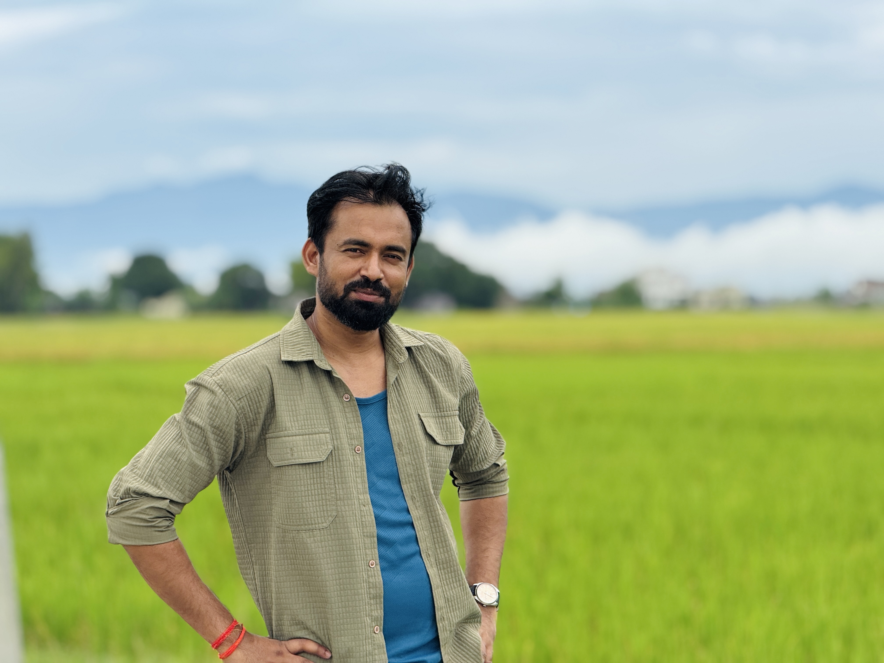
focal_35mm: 120
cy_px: 332
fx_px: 3064
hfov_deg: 16.4
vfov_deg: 12.3
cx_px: 442
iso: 50
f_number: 2.8
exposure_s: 1/707
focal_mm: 15.66
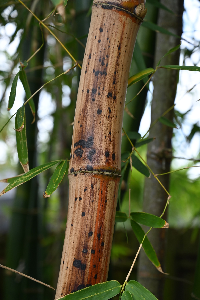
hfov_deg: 19.5
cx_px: 100
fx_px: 583
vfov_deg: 28.8
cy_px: 150
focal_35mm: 70
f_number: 4.5
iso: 200
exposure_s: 1/250
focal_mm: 70
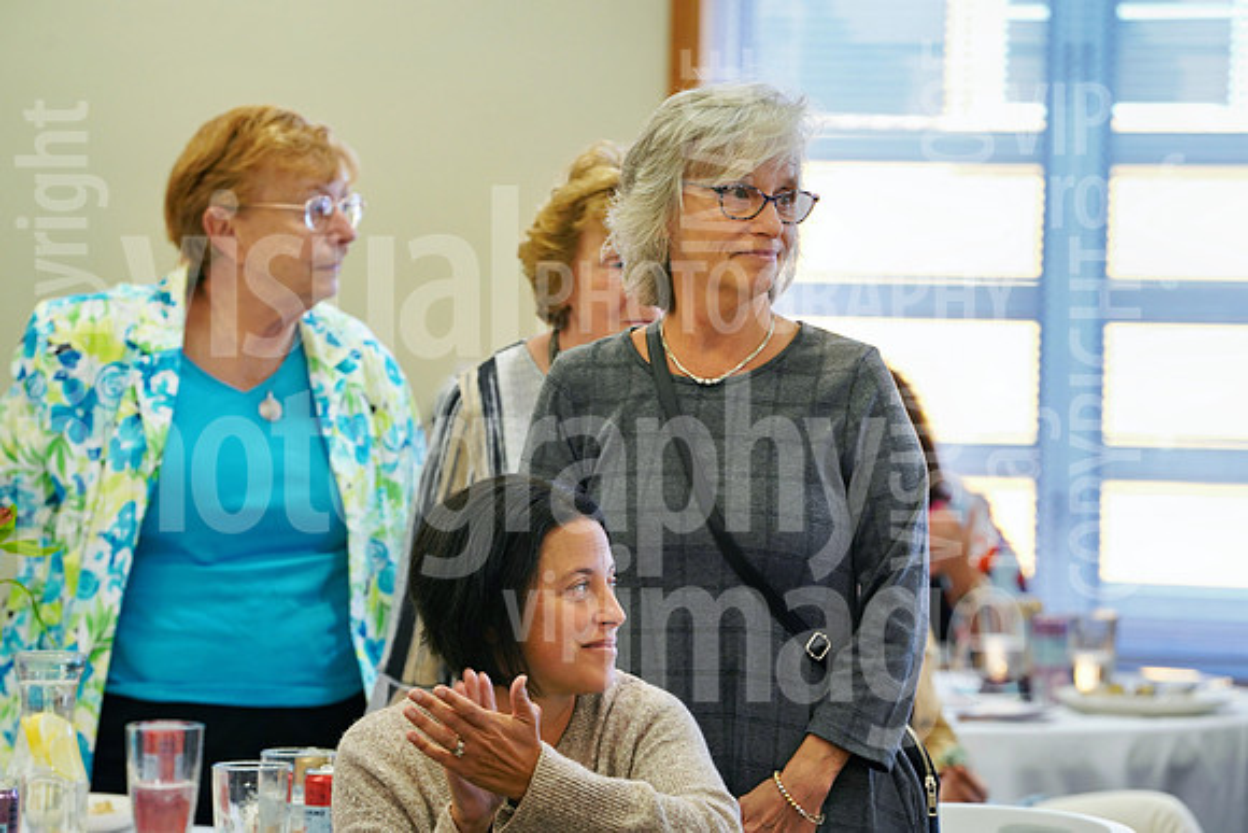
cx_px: 624
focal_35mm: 200
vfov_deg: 6.9
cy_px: 416
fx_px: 6935
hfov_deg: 10.3
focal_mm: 200
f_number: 5.6
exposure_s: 1/60
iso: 1250
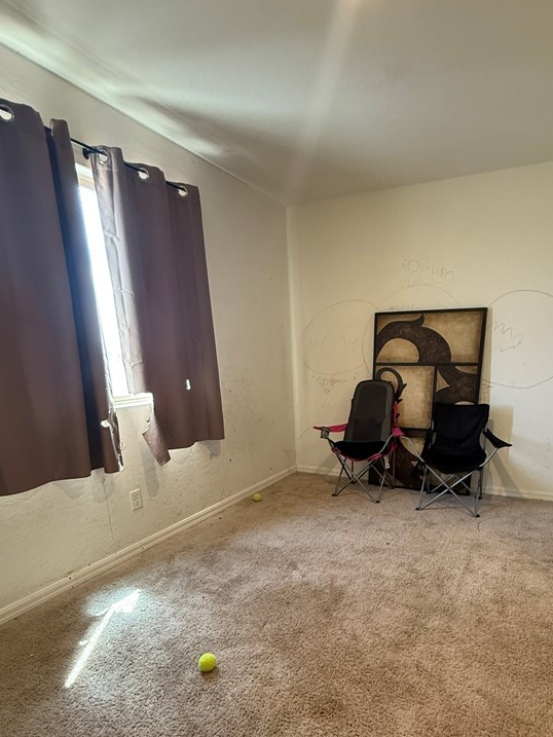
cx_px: 335
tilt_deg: -16.9
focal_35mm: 20
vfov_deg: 79.6
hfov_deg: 65.3
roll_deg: +1.2
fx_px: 426
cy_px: 478
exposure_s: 1/60
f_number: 2.2
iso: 320
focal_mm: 2.22
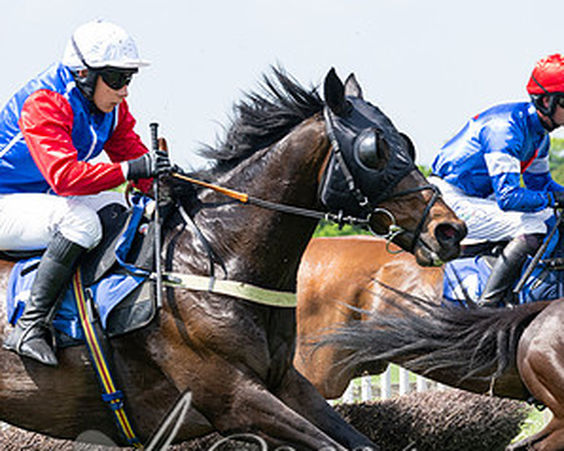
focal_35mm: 198
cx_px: 504
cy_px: 336
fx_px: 3303
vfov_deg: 7.8
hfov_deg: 9.7
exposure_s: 1/2000
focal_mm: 70
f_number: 4
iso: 400
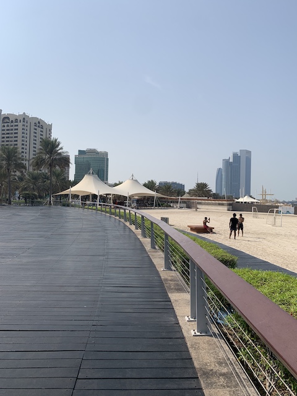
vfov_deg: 67.3
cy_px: 198
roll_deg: +1.5
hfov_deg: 53.1
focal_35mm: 26
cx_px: 148
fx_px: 297
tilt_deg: -0.9
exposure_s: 1/4902
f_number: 1.8
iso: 25
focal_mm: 4.25
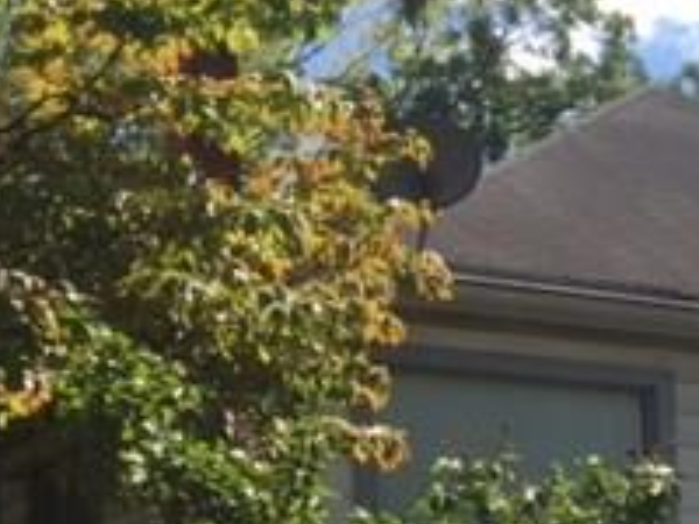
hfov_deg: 19.5
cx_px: 905
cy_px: 664
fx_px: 1878
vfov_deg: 15.2
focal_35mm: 93
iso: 32
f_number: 2.2
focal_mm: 4.15
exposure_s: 1/1412
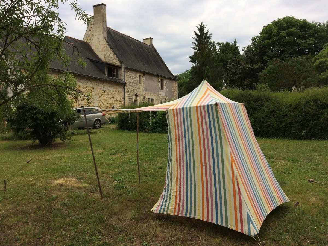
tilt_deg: -1.2
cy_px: 123
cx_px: 164
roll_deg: +1.0
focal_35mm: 29
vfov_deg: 48.2
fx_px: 275
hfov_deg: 61.7
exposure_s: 1/526
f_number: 2.2
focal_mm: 4.15
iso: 32
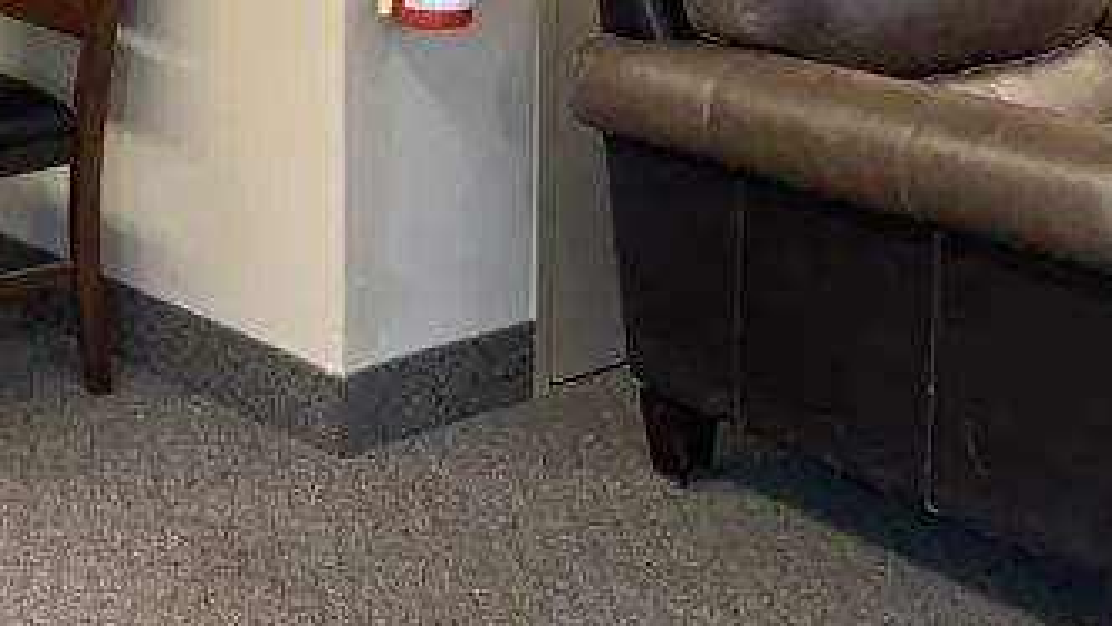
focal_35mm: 86
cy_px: -238
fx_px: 2537
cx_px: -107
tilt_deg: -6.6
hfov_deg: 23.3
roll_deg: +0.9
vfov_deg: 13.5
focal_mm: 4.25
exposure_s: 1/60
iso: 125
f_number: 1.8
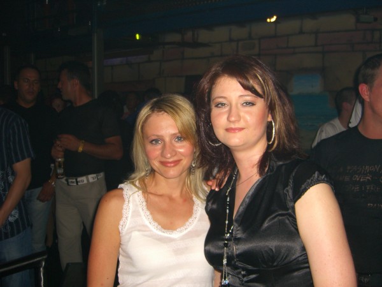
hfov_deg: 49.0
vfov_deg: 37.7
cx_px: 191
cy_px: 144
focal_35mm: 38
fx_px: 419
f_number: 2.8
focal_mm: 7.9
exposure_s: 1/60
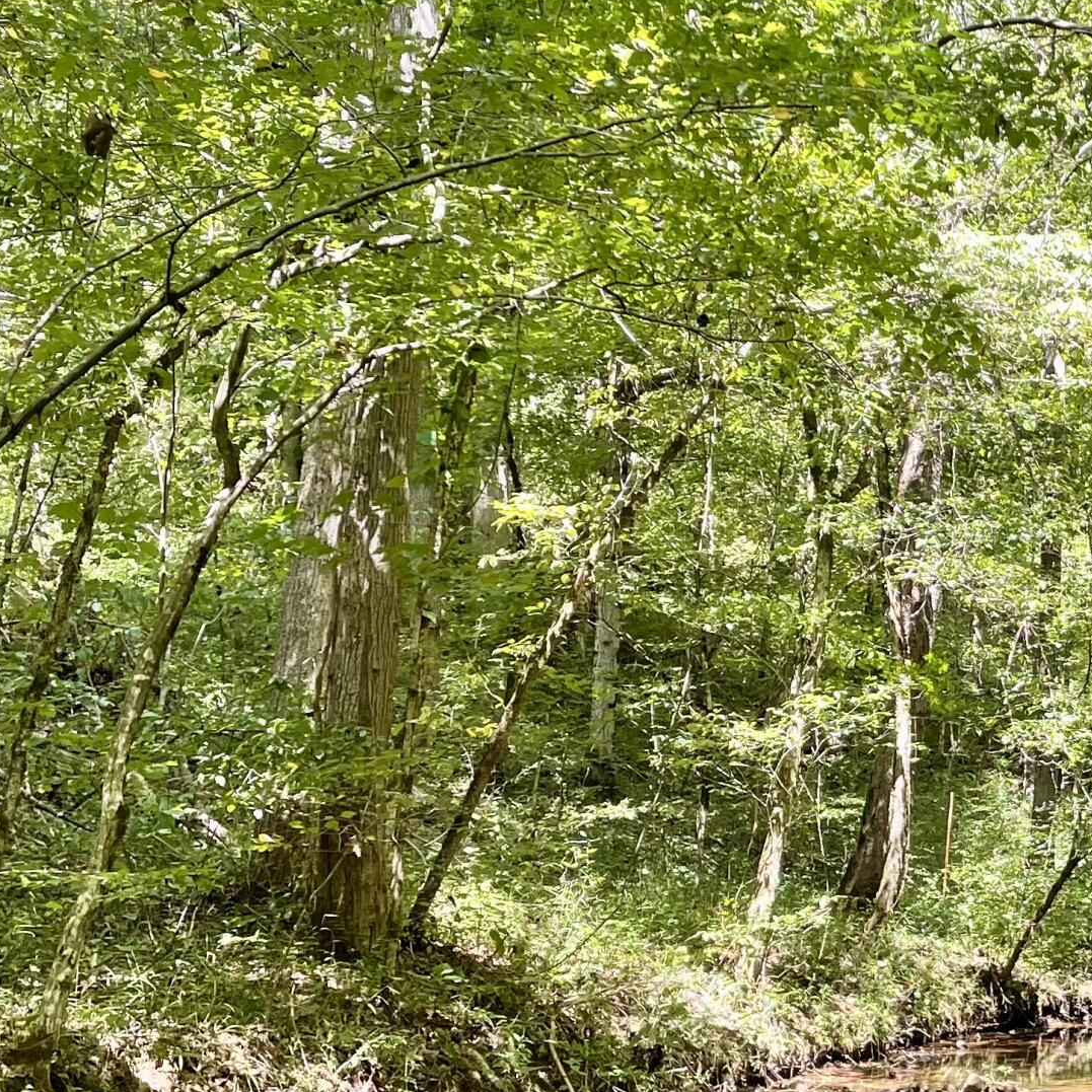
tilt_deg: +4.7
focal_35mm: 64
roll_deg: -0.5
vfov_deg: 26.8
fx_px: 2284
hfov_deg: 24.8
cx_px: 1241
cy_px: 710
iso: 32
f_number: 1.6
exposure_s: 1/121
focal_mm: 4.2
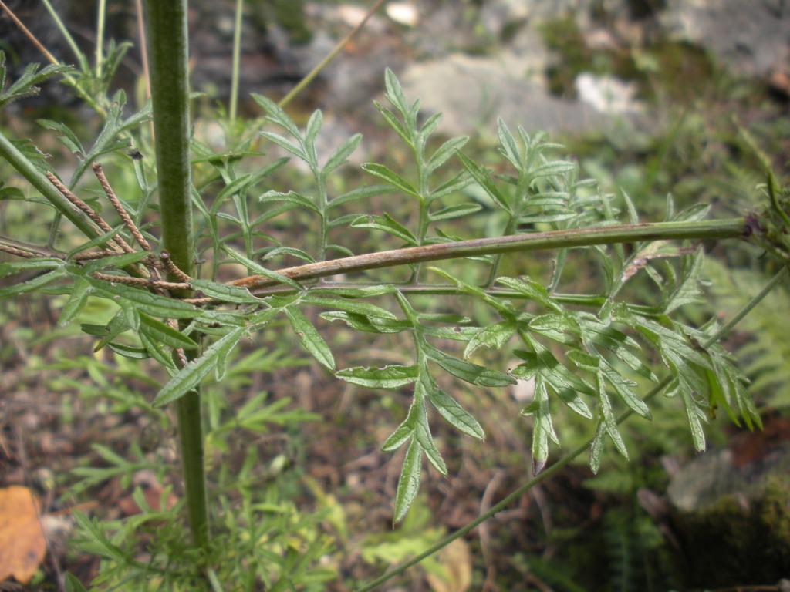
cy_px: 296
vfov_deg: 40.7
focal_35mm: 35
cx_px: 395
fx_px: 799
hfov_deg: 52.6
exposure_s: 1/59.5
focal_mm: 6.3
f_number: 3.5
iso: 81
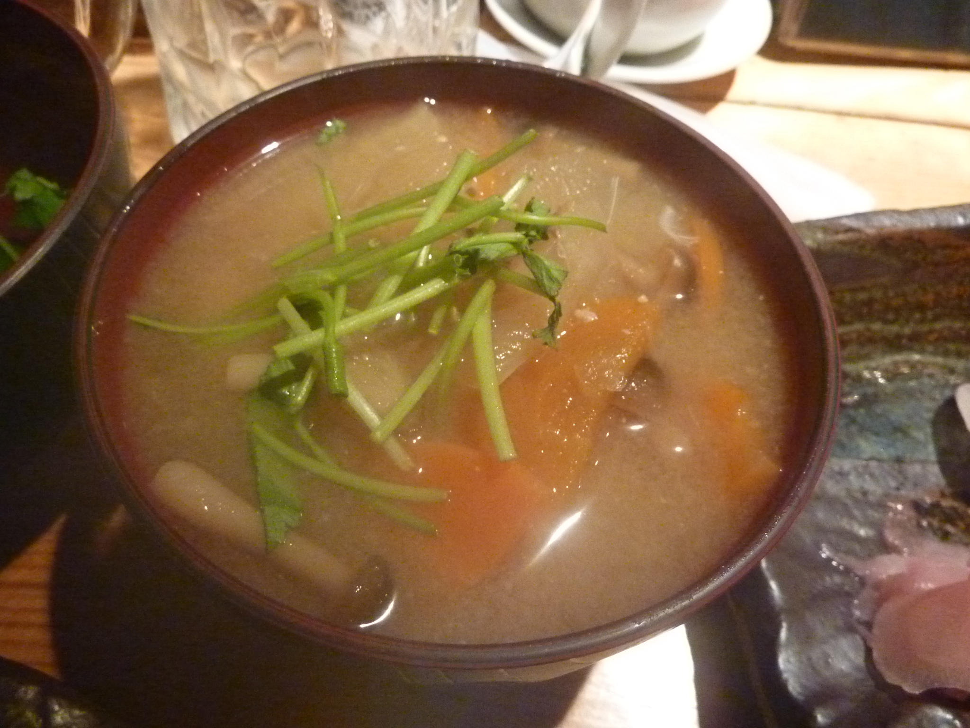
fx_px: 701
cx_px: 485
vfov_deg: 54.9
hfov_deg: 69.4
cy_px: 364
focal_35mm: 25
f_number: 3.3
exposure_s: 1/40
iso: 800
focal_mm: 4.1
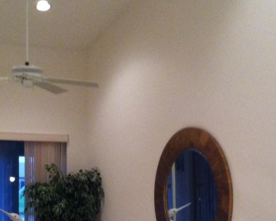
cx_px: 113
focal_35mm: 90
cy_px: 199
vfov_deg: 16.8
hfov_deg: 21.2
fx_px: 735
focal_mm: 3.85
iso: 200
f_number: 2.8
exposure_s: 1/15
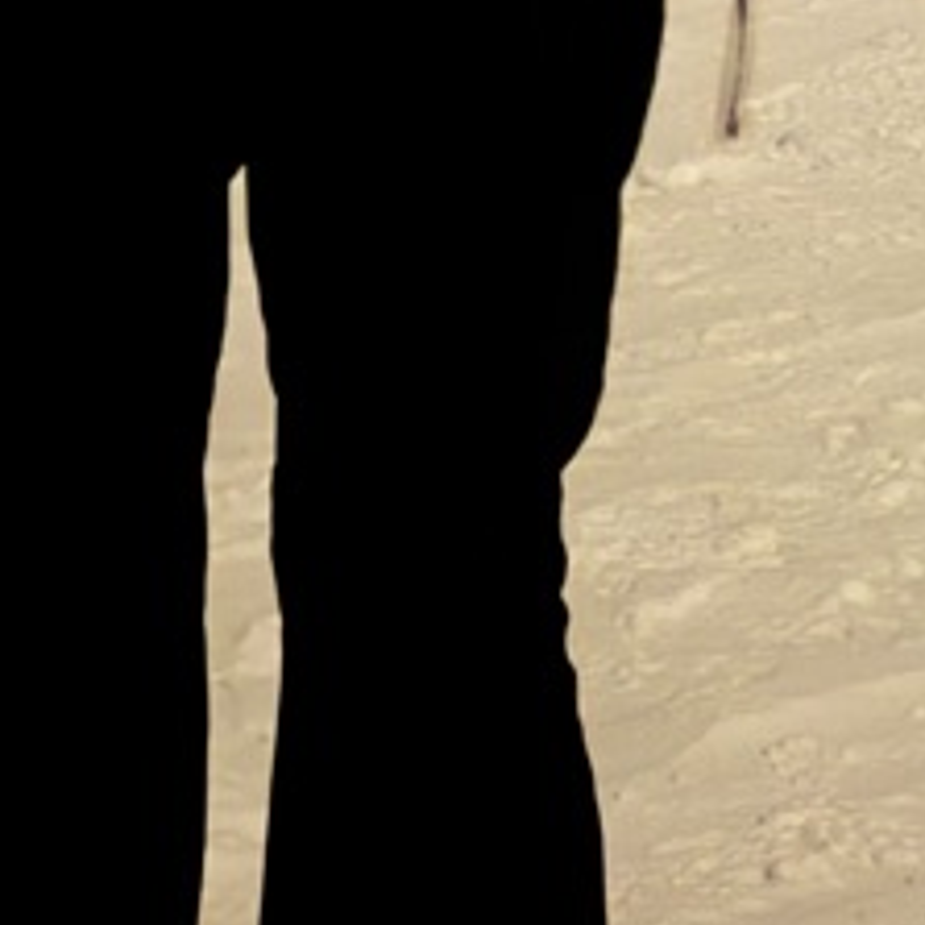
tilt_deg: +17.1
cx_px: 506
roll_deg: -1.3
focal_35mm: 152
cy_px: -2161
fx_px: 4595
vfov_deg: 8.7
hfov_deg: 11.5
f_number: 1.78
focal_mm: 6.76
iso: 8000
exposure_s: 1/2
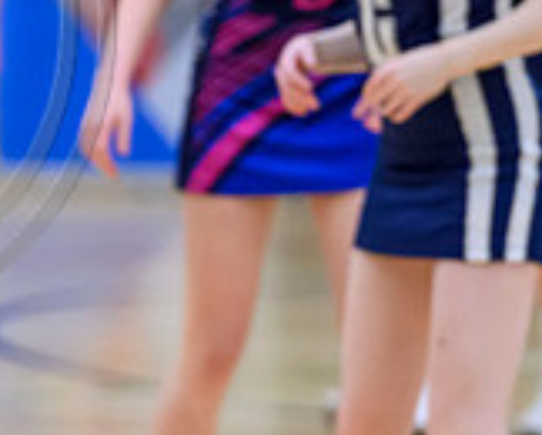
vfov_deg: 2.0
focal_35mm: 782
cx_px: -127
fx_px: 12559
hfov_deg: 2.5
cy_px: 138
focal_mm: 200
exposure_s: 1/800
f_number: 3.5
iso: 6400
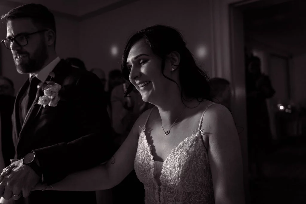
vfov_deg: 41.1
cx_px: 153
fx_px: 272
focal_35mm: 32
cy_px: 102
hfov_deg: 58.7
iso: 640
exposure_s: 1/200
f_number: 2.8
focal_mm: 32
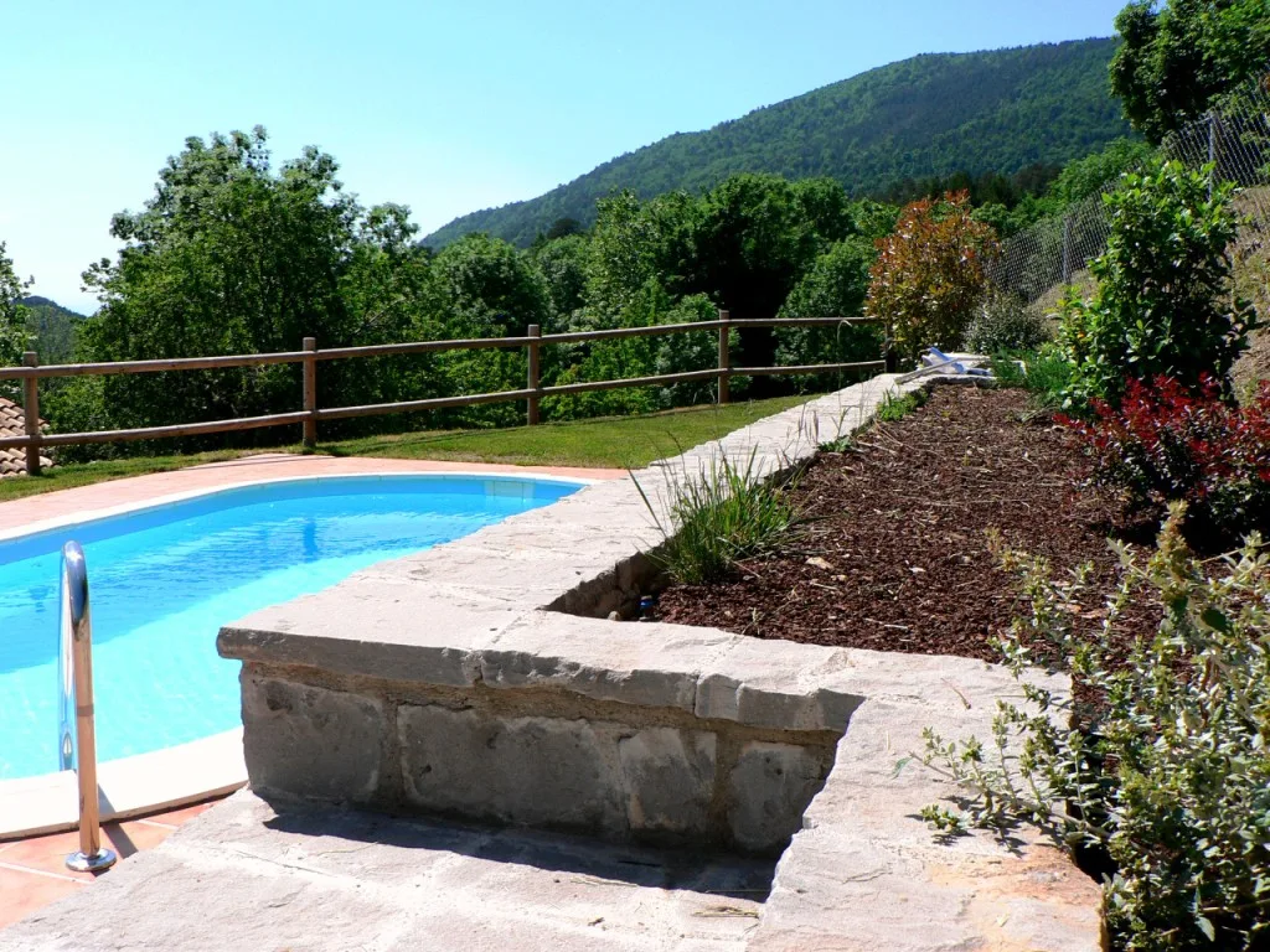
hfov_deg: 51.4
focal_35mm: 36
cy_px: 476
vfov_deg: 39.7
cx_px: 635
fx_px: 1321
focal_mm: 6
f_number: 5
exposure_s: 1/320
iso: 80
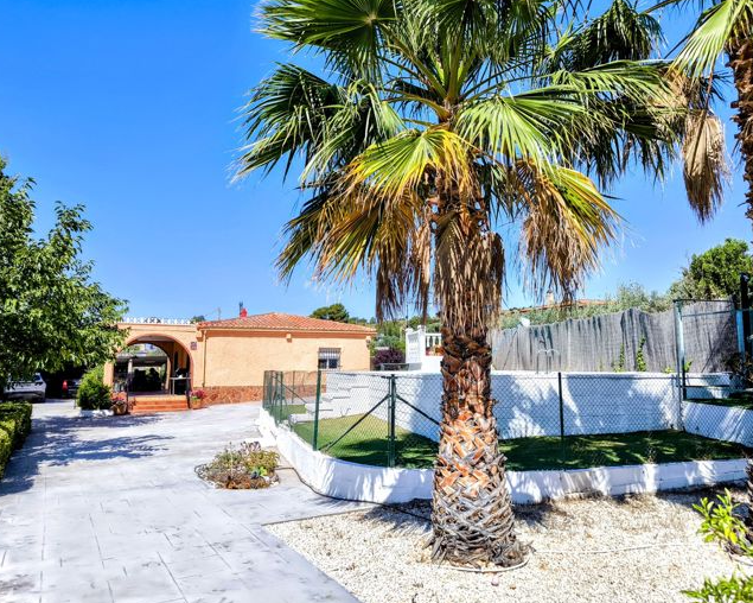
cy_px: 296
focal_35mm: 26
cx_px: 403
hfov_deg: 66.0
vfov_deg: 54.9
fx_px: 579
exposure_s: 1/3029
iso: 50
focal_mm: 6.92
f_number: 1.9
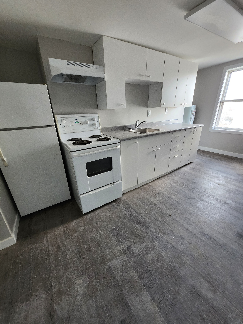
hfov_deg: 89.9
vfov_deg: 106.2
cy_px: 162
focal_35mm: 13
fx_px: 122
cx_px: 122
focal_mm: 1.74
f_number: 2.2
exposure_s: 1/60.2
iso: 320
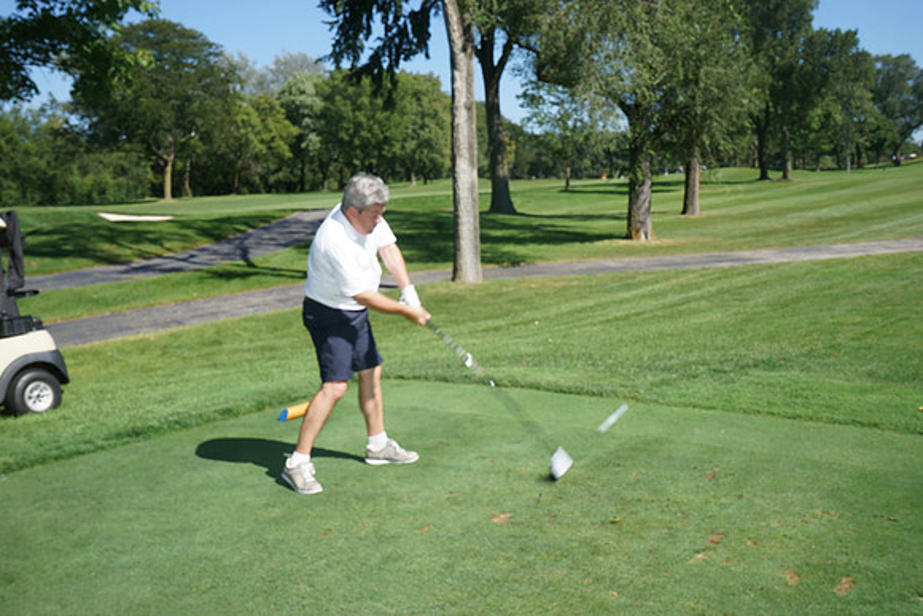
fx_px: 949
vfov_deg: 36.0
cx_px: 462
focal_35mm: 37
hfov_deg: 51.9
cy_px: 308
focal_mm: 37
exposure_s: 1/200
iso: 400
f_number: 16
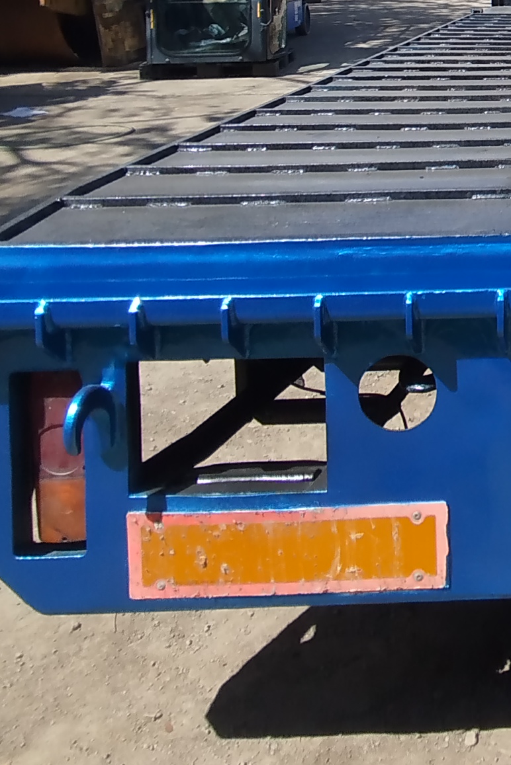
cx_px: 673
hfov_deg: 25.9
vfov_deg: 40.0
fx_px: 936
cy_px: 31
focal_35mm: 44
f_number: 2.2
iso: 50
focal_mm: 1.65
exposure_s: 1/1350
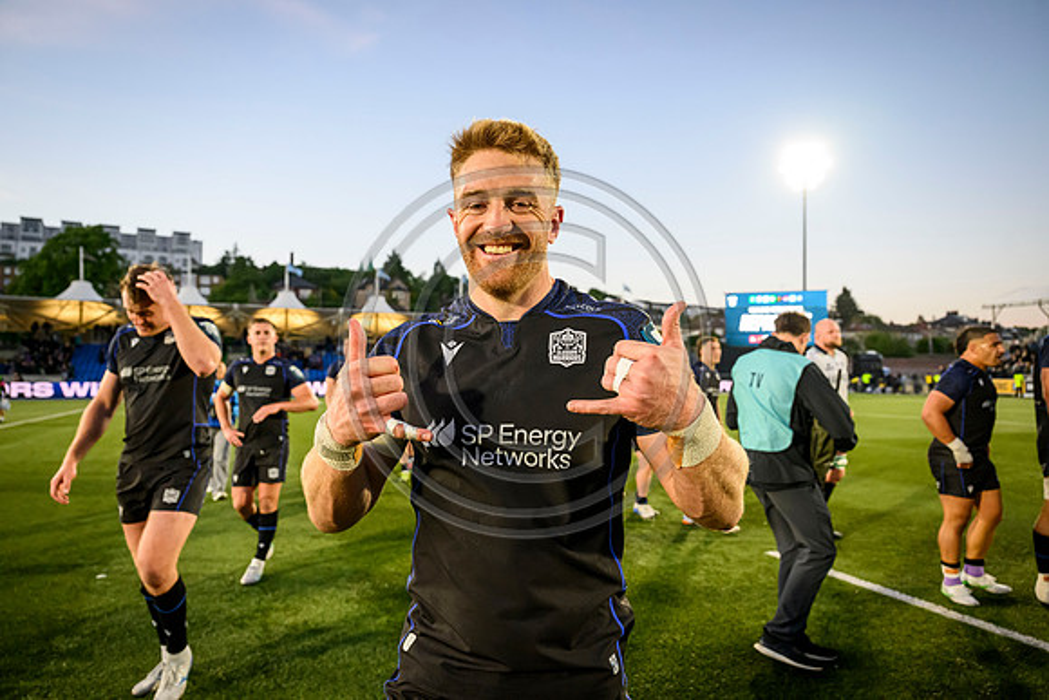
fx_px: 699
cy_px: 350
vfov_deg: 53.2
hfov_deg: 73.7
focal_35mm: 24
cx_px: 524
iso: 4000
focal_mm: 24
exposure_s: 1/1600
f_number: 3.5
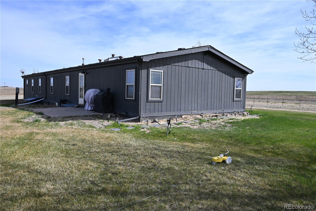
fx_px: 257
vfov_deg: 44.6
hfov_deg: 63.2
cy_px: 106
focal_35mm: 29
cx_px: 158
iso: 100
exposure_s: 1/400
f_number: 7.1
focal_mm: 19.5
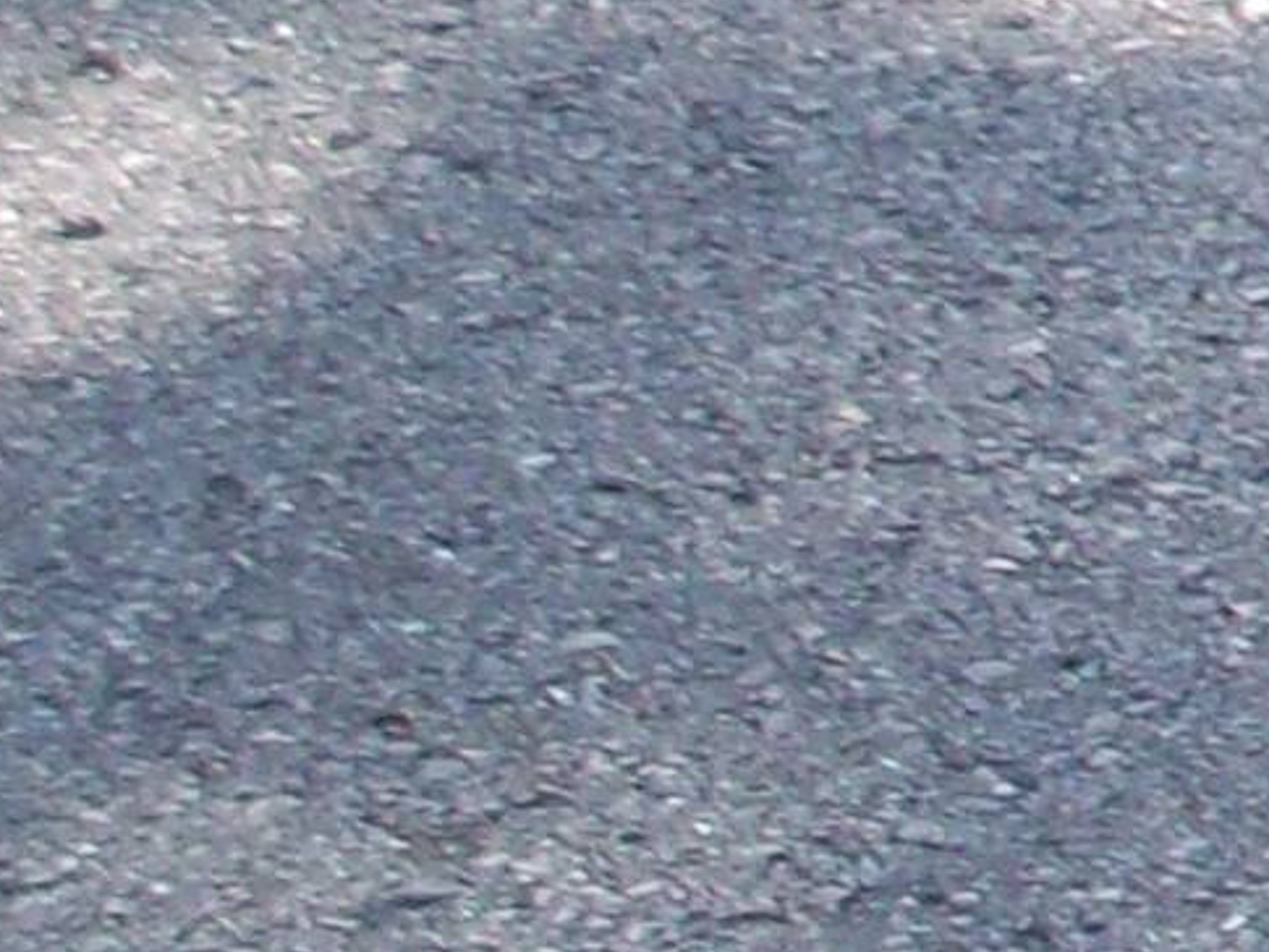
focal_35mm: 367
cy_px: -1852
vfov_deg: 3.9
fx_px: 13457
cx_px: 4273
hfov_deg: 5.0
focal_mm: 9
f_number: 3.4
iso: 80
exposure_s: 1/194
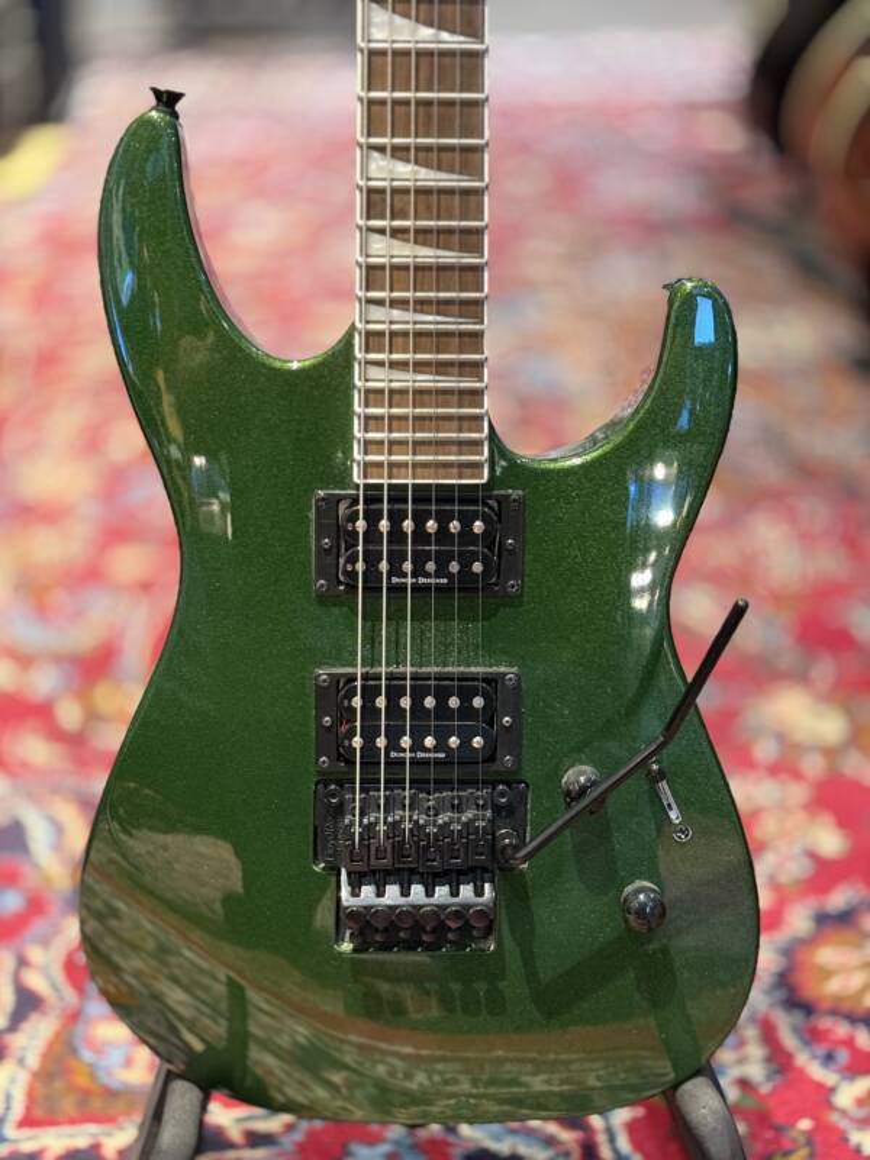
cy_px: 580
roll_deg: +0.6
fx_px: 1609
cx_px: 435
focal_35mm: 48
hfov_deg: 30.3
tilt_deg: -27.8
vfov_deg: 39.7
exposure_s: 1/20
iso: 800
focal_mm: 6.76
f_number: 1.78
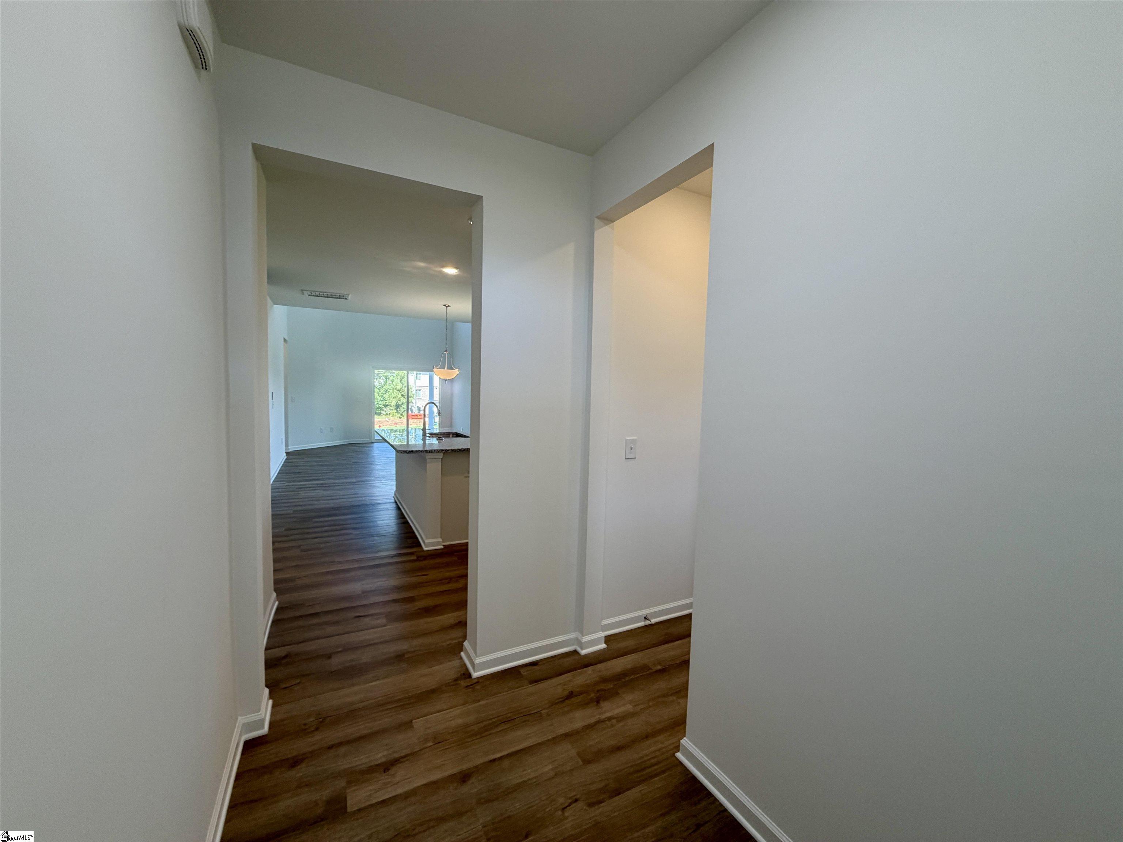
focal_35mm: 14
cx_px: 562
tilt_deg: -4.8
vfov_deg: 85.7
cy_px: 421
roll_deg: -0.6
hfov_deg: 102.1
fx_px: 454
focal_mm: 2.22
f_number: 2.2
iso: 100
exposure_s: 1/120
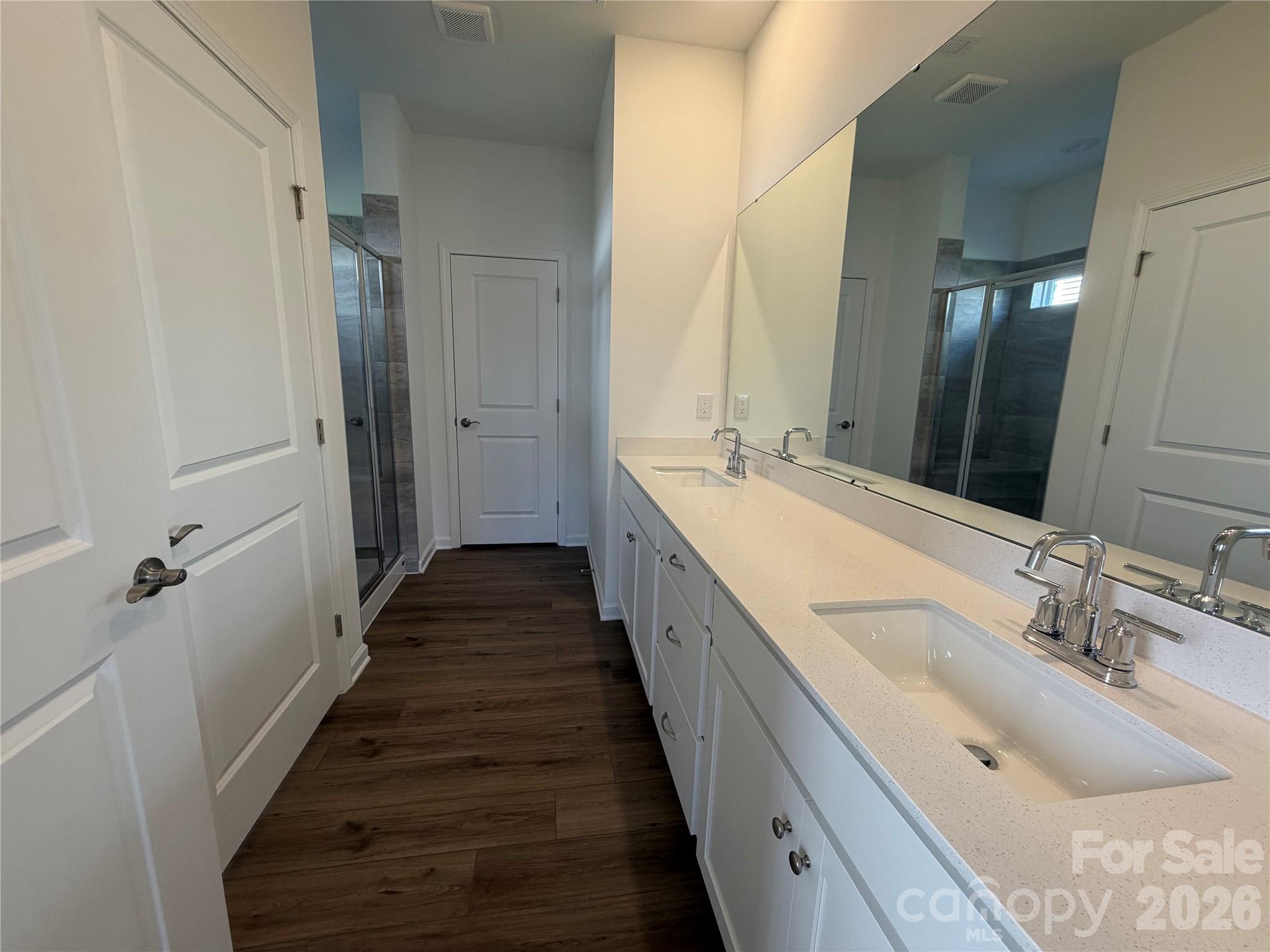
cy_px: 476
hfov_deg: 102.1
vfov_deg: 85.7
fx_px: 514
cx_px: 635
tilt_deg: -10.4
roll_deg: -0.5
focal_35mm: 14
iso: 160
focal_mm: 2.22
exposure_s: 1/121
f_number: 2.2
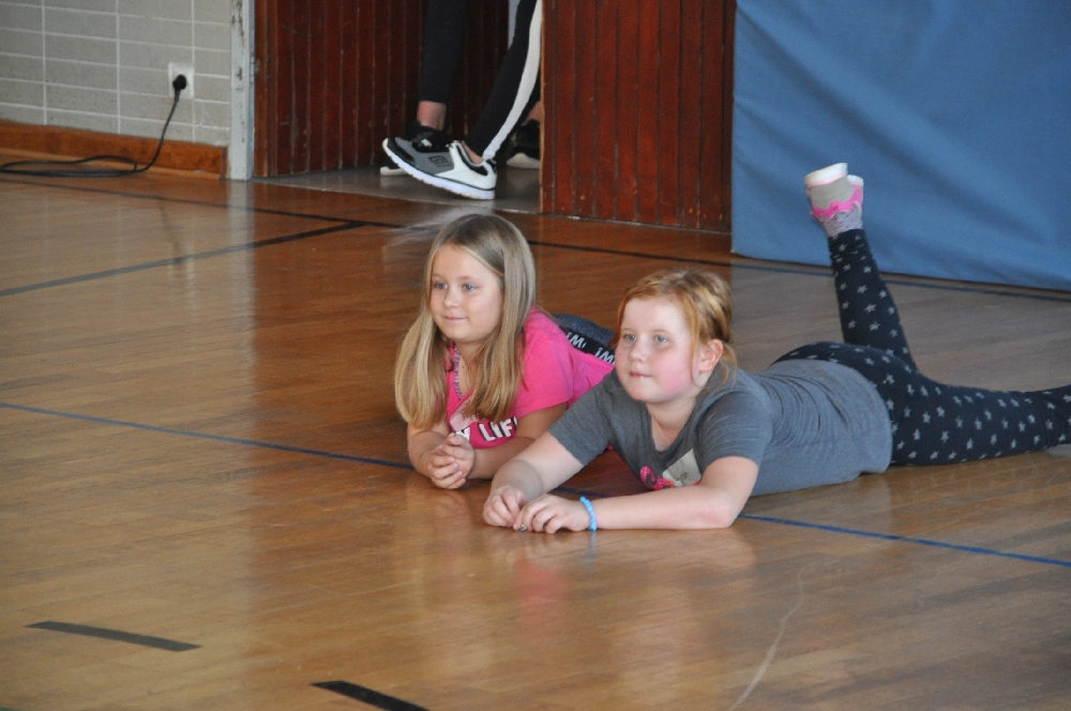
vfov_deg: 7.9
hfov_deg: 11.8
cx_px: 536
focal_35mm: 174
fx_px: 5170
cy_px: 356
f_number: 5.6
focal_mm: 116
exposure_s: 1/60
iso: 800
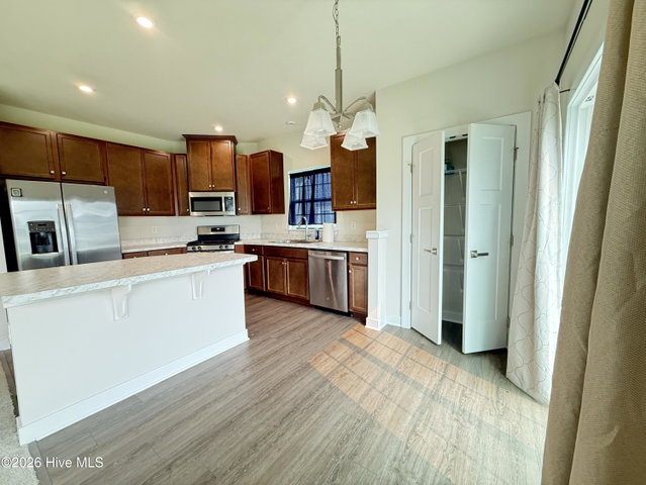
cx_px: 323
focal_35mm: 14
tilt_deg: -4.6
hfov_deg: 102.0
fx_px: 261
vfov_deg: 85.7
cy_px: 242
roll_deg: +1.2
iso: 500
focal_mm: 2.22
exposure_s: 1/60
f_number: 2.2
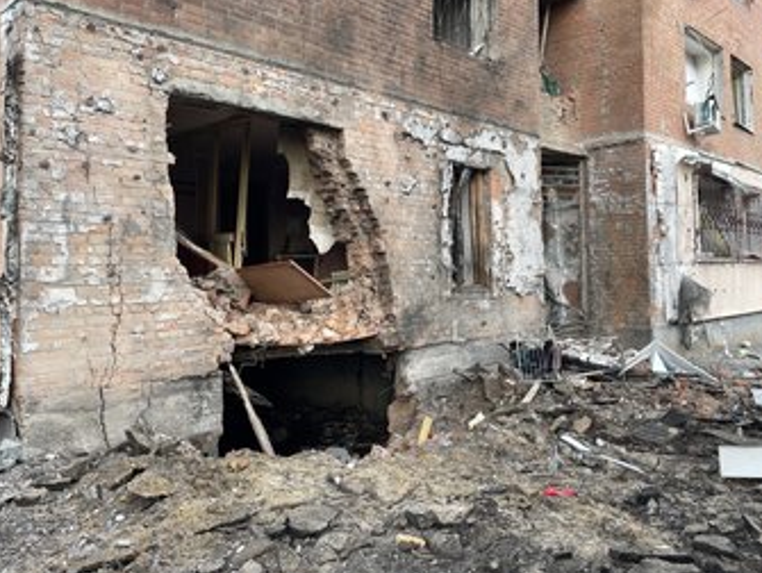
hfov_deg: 57.9
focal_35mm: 31
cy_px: 255
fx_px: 683
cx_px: 450
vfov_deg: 45.4
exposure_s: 1/346
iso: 32
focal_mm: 4.2
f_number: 1.6
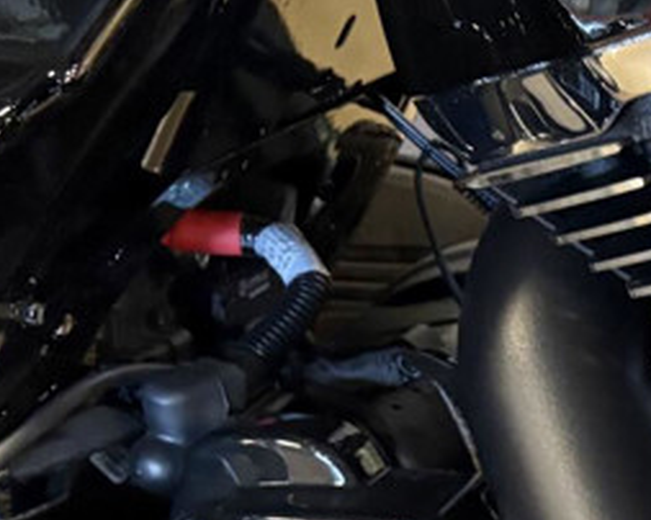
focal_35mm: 107
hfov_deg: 15.2
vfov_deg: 13.7
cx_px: 1213
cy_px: 716
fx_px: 2060
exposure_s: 1/33
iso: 500
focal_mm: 5.96
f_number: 1.6
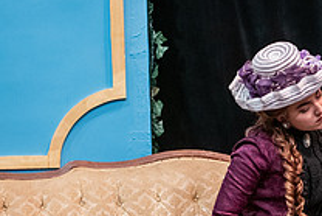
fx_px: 1548
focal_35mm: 173
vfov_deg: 7.9
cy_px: 158
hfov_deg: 11.7
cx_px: 362
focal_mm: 62
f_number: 3.2
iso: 3200
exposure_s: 1/200
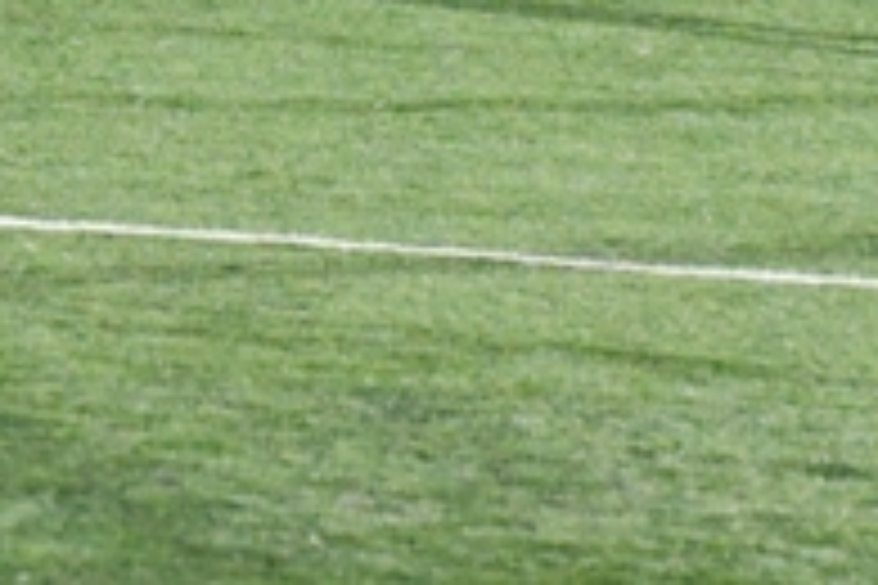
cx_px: -180
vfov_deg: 1.3
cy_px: -209
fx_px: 26362
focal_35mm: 1081
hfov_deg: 1.9
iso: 12800
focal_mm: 220
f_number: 5.3
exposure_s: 1/160
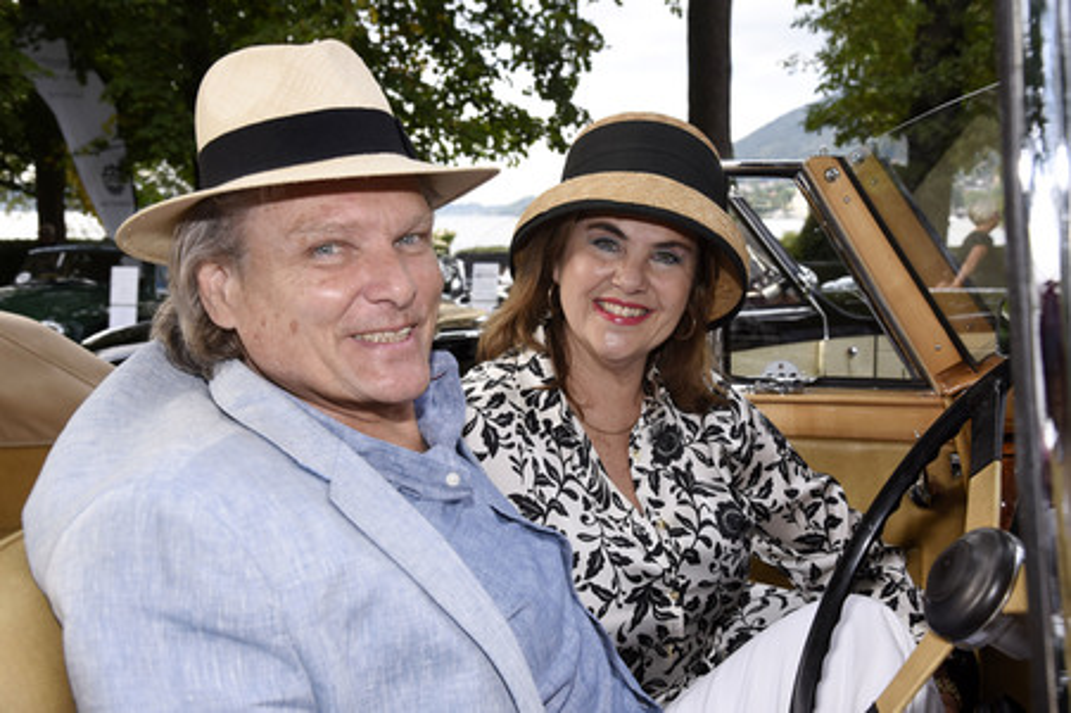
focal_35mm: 38
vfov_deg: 35.0
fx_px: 1130
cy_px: 356
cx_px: 536
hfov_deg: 50.7
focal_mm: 38
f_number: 8
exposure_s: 1/125
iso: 400
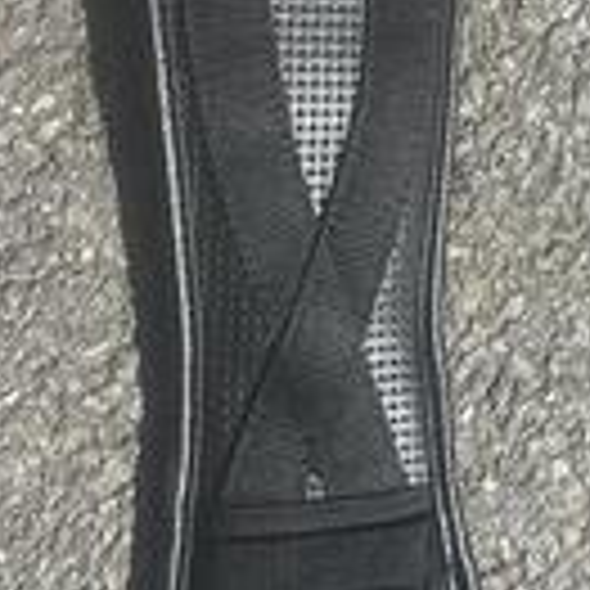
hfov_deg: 15.4
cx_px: 518
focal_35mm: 112
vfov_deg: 15.1
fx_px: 2160
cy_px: -86
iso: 50
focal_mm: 5.7
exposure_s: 1/3831
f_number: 1.5
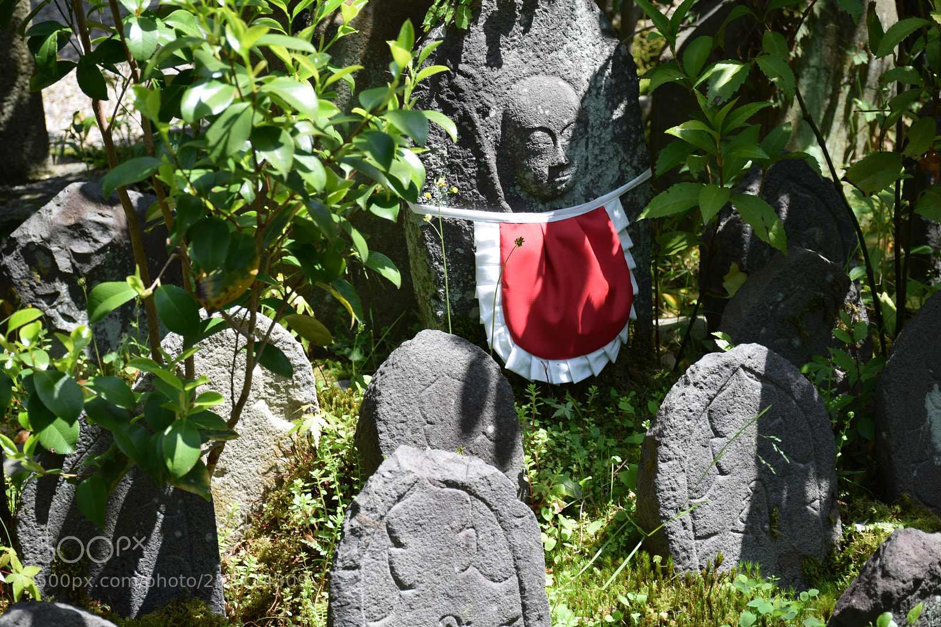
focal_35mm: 72
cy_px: 314
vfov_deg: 18.9
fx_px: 1881
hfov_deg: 28.1
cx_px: 470
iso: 100
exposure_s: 1/160
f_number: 6.3
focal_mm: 48
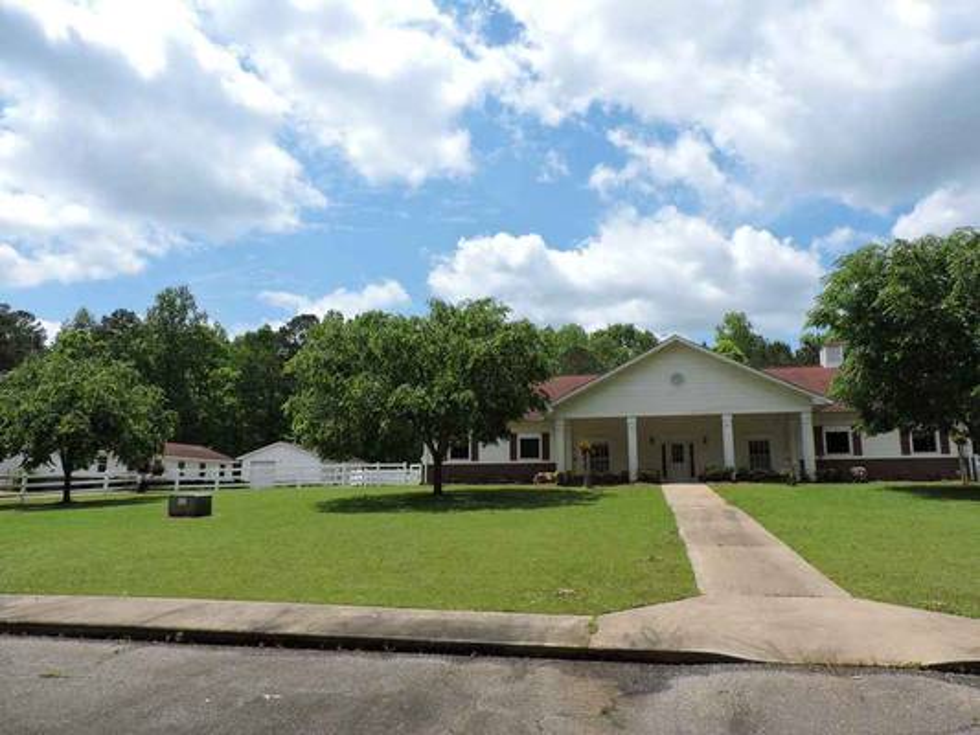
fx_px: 680
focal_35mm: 24
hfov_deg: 71.6
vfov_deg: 56.8
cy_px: 368
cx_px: 490
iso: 100
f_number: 3.3
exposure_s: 1/1250
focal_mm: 4.3
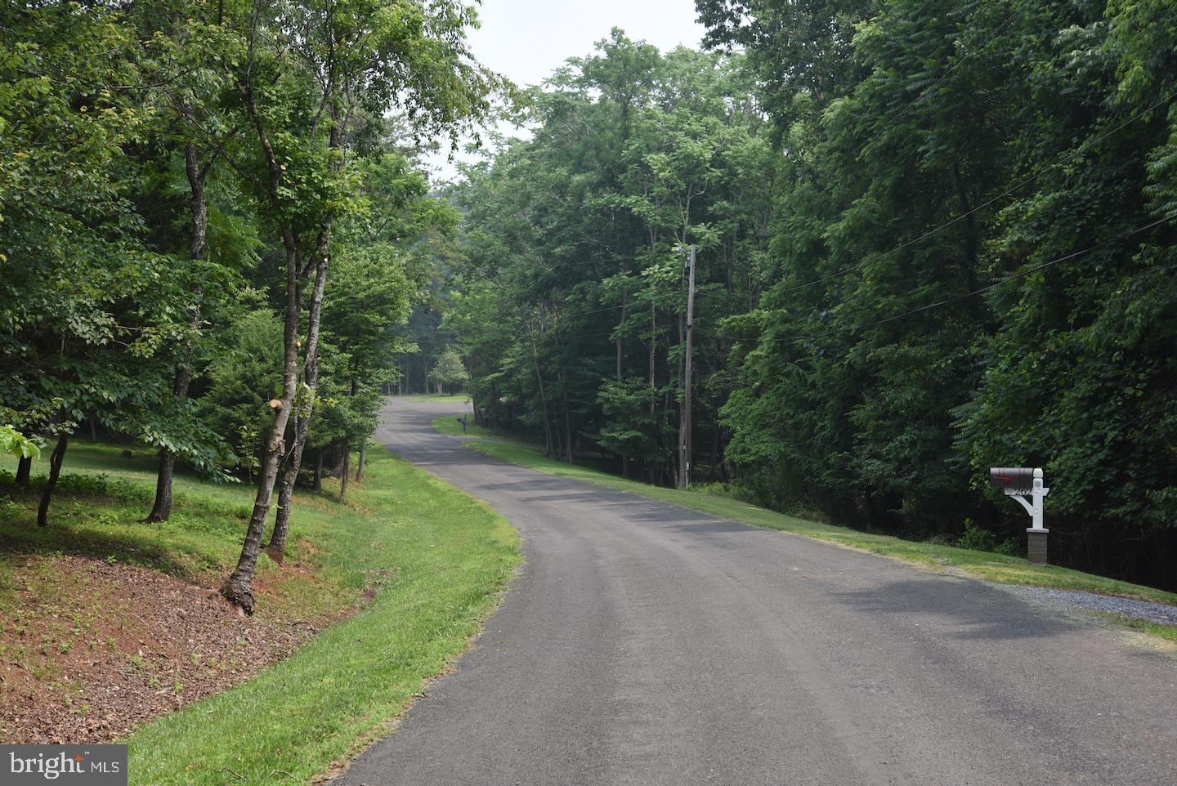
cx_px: 588
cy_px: 393
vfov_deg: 24.7
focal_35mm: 55
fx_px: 1799
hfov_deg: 36.2
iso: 100
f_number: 8
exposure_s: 1/100
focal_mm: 55
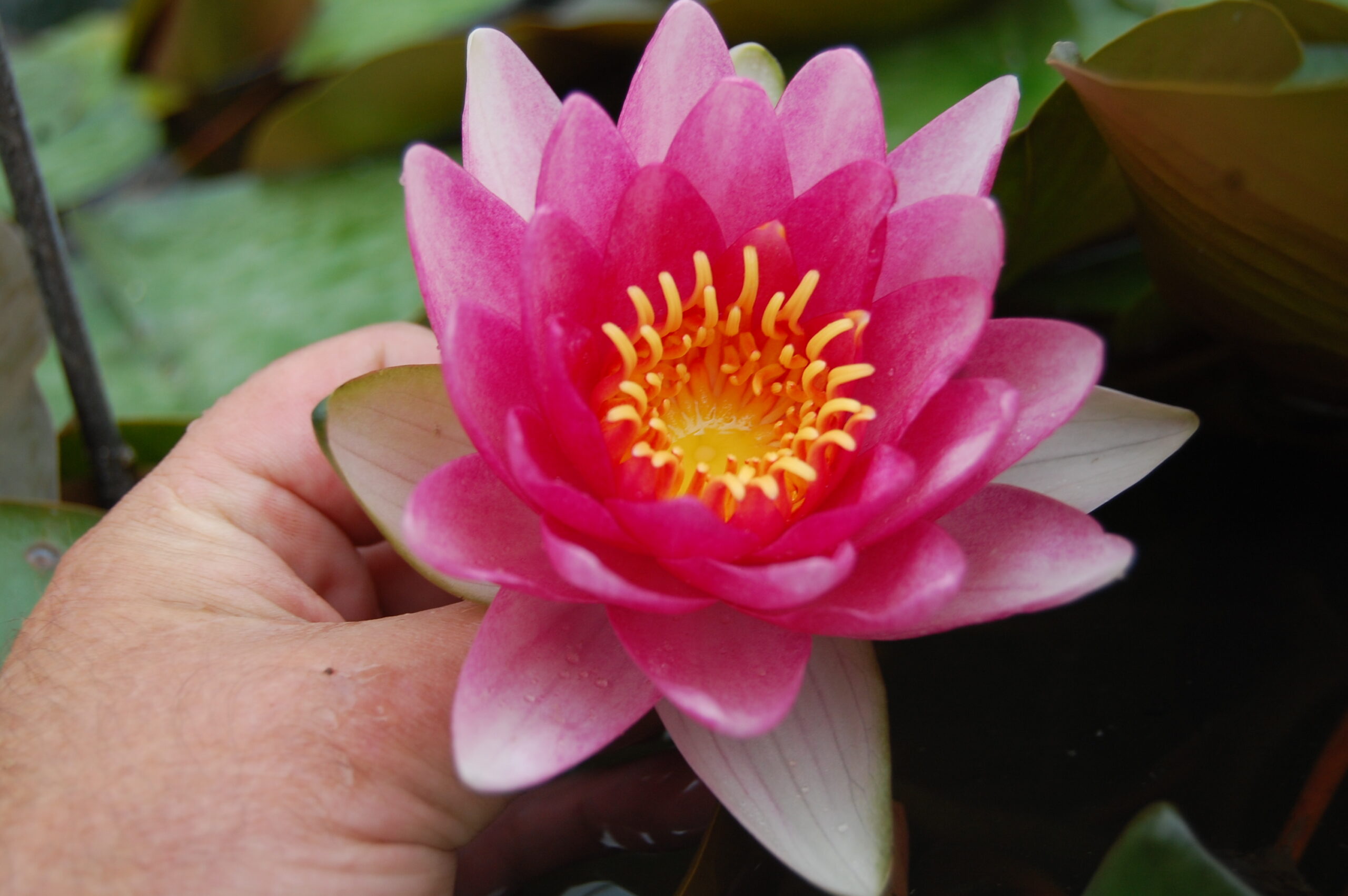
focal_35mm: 57
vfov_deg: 23.7
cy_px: 448
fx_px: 2132
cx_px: 674
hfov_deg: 35.1
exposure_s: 1/125
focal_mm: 38
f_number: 5.6
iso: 280
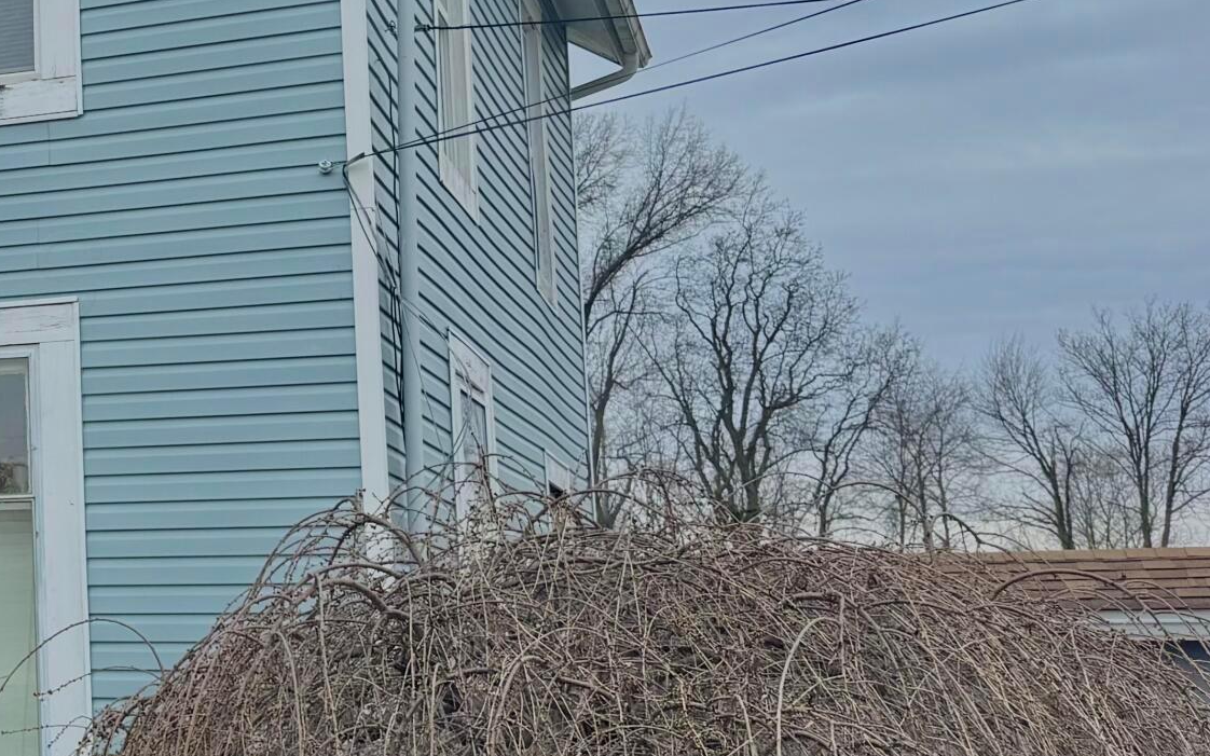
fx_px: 2242
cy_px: 277
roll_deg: +0.3
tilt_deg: +10.4
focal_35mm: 68
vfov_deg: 19.1
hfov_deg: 26.9
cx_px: -223
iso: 80
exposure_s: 1/3096
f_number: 1.78
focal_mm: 6.76
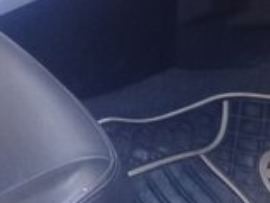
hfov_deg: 15.1
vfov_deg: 10.9
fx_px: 1015
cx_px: 95
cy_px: -121
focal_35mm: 130
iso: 64
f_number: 2.2
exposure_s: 1/33
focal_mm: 3.3
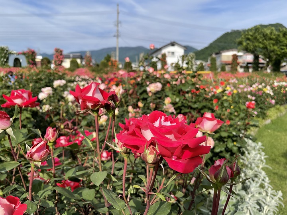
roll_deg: -0.5
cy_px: 108
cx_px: 144
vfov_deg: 53.1
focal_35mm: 26
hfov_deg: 67.3
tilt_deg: -8.0
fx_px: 216
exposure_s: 1/2433
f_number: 1.6
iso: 32
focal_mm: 5.1
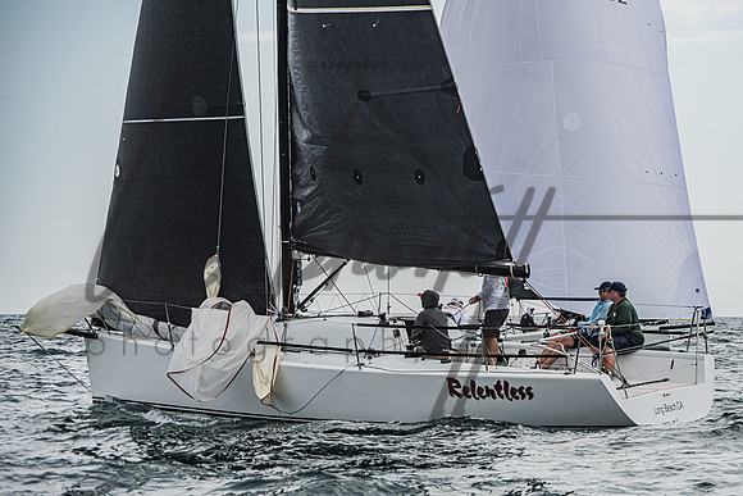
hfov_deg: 10.2
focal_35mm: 202
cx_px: 434
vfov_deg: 6.8
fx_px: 4175
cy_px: 269
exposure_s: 1/3200
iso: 400
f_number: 7.6
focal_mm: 170
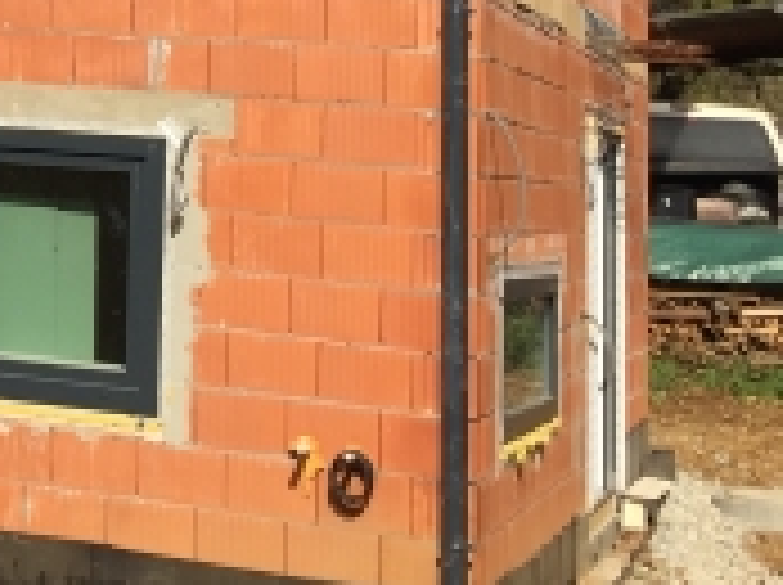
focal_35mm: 109
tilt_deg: +9.4
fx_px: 2462
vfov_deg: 12.9
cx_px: -344
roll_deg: -3.6
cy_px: -274
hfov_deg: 16.6
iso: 32
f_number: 2.2
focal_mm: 4.15
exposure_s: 1/2639
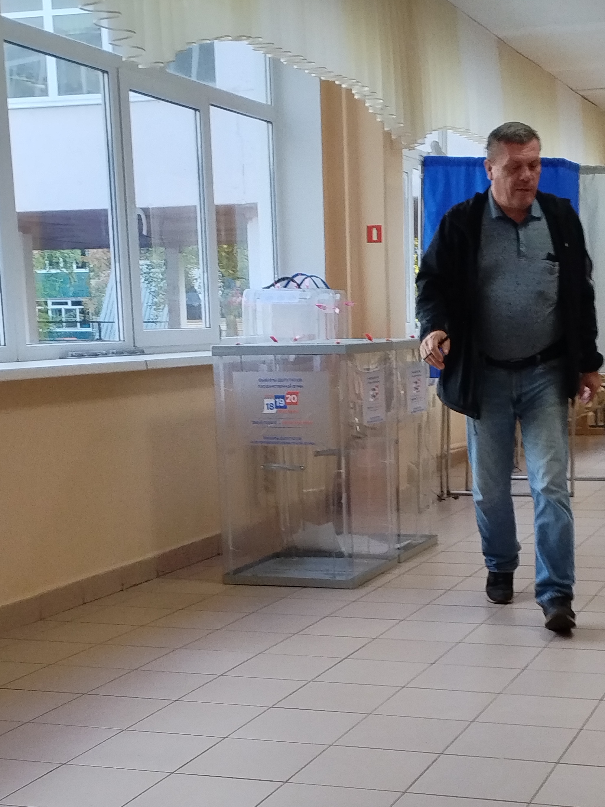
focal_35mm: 60
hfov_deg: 24.2
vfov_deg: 31.7
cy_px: 587
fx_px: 1398
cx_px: 430
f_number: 1.8
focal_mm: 4.25
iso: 101
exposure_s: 1/100
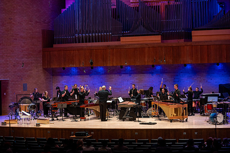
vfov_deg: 19.4
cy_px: 76
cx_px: 115
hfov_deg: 28.9
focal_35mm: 70
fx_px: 447
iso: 1600
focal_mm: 70
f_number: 2.8
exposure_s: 1/320
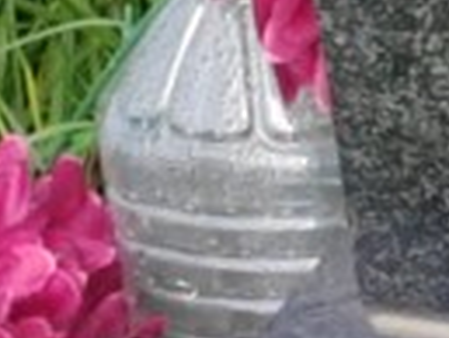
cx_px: 1197
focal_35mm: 533
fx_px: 6920
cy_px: -526
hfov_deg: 3.6
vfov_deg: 2.8
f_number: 1.9
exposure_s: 1/400
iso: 100
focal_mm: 5.52
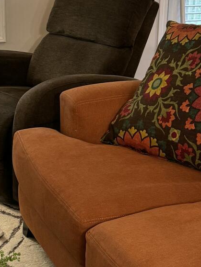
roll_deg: +0.7
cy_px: 164
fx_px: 665
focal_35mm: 86
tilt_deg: -21.4
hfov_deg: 17.1
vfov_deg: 22.7
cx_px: 56
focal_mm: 6.76
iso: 320
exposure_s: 1/60
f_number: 1.78
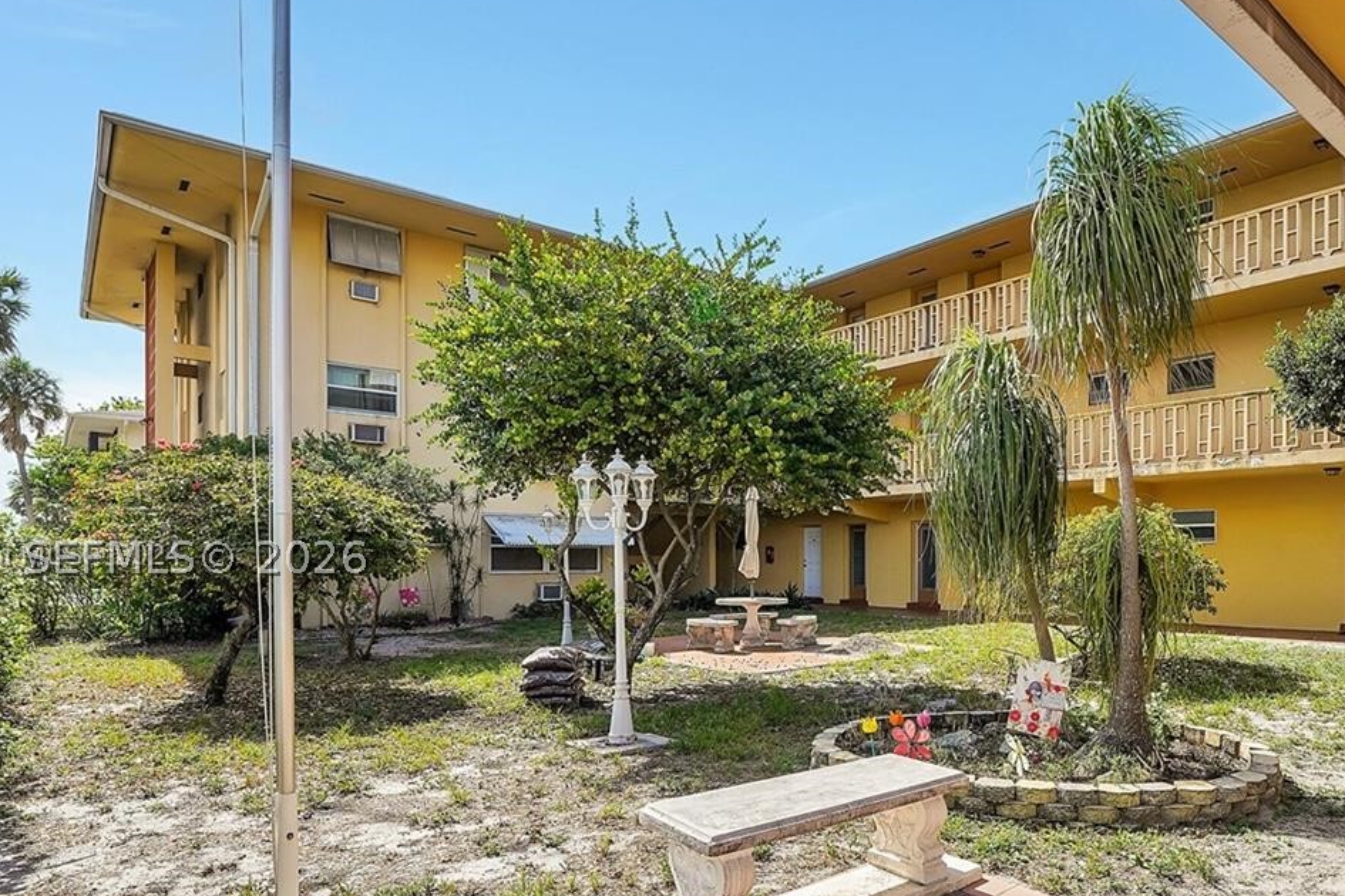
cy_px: 558
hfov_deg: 76.7
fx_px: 822
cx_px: 865
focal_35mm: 22
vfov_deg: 56.6
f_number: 8
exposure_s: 1/640
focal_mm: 13
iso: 400
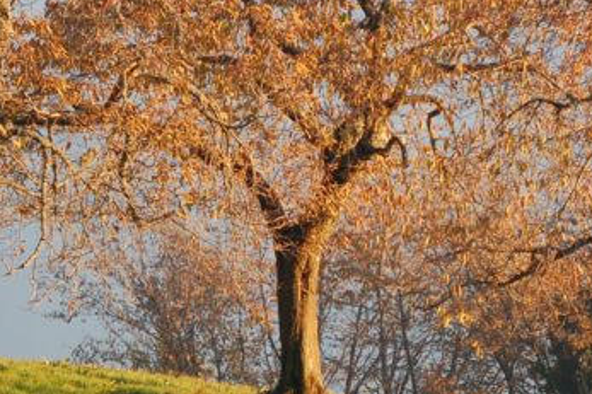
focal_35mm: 519
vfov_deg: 2.6
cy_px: 103
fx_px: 8530
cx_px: 403
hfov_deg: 4.0
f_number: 5
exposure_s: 1/200
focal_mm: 120
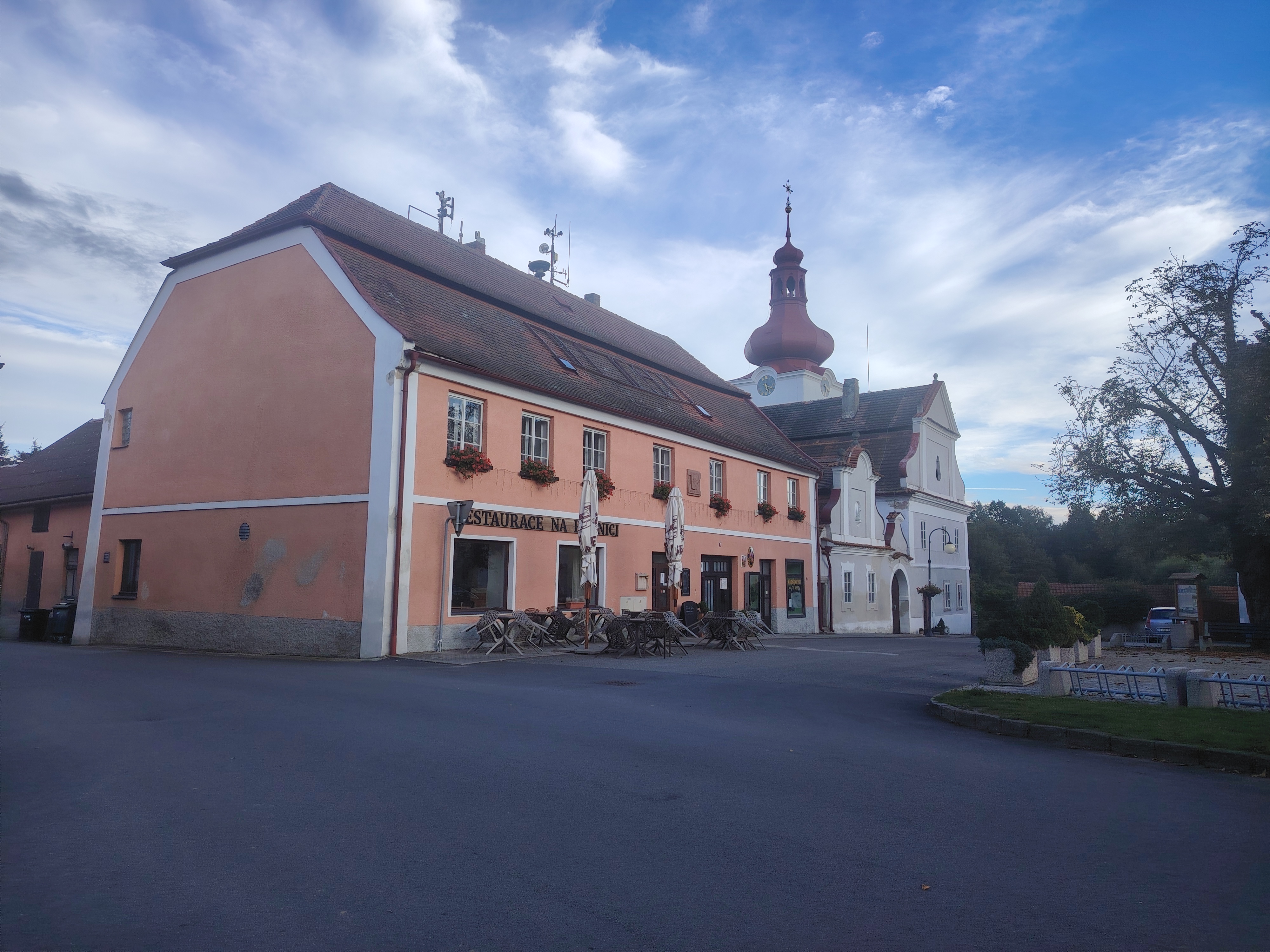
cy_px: 476
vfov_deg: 56.8
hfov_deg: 71.6
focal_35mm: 24
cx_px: 635
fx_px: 881
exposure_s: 1/297
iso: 100
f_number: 1.75
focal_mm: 5.25
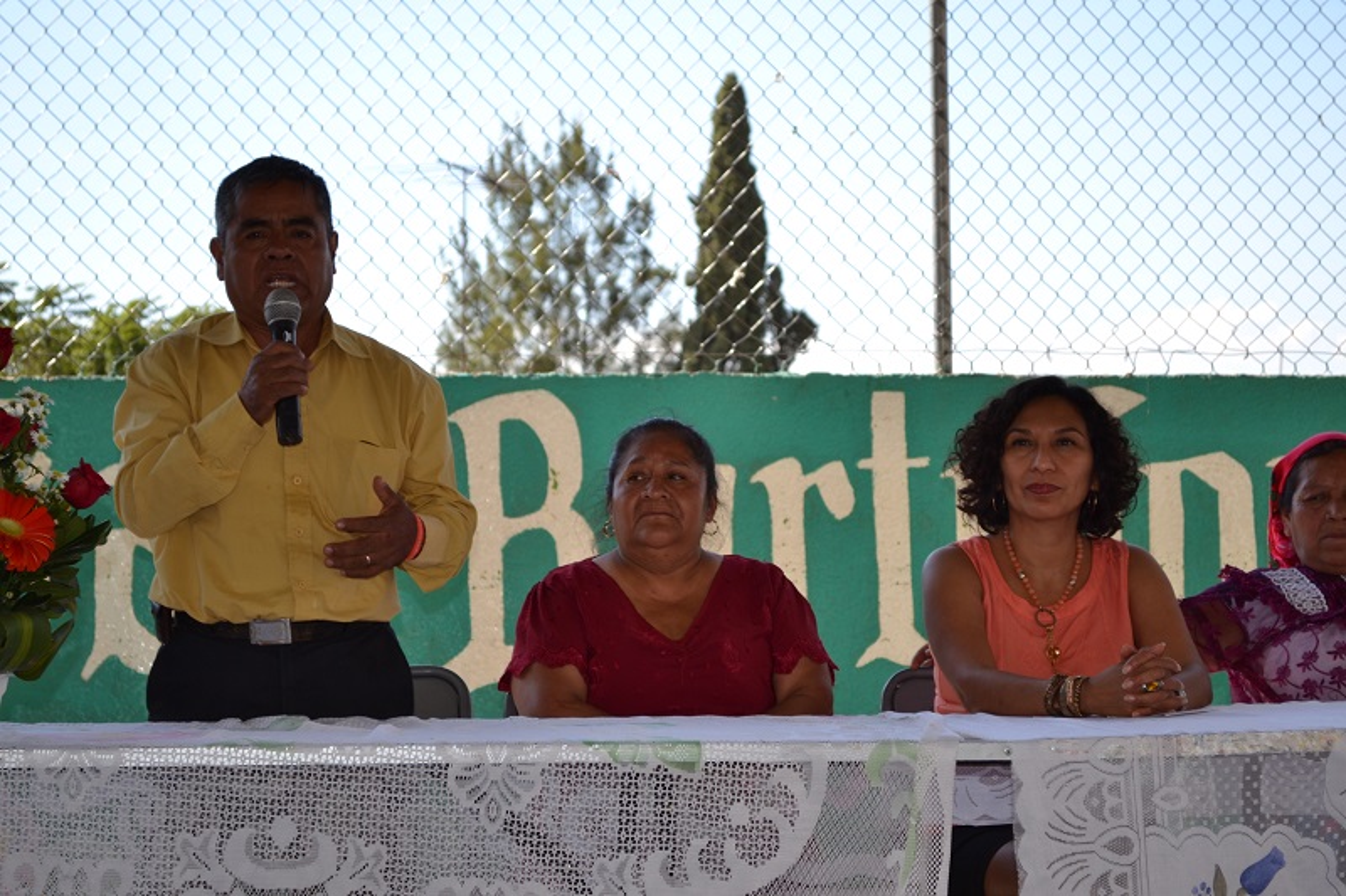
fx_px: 3084
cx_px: 673
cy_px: 448
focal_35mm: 82
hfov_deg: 24.6
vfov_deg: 16.5
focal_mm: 55
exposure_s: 1/160
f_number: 5.6
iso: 100
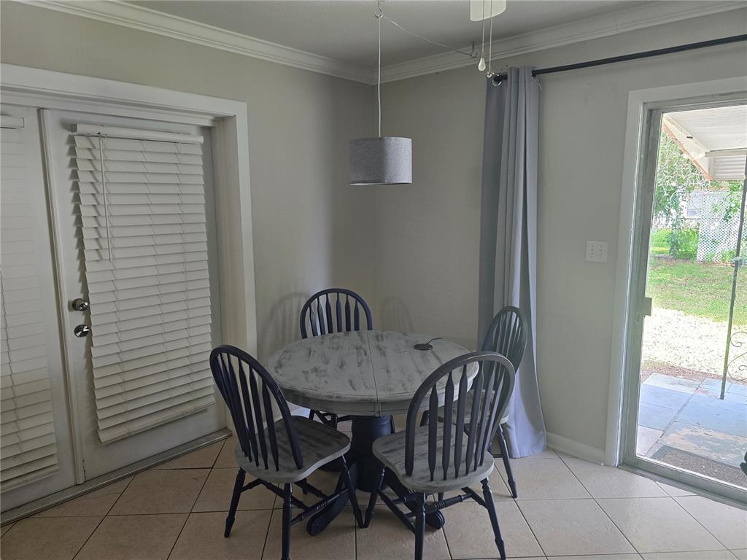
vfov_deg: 58.9
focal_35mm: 23
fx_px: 496
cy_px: 280
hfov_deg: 73.9
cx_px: 374
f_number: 1.7
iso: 160
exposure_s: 1/120
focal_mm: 6.3
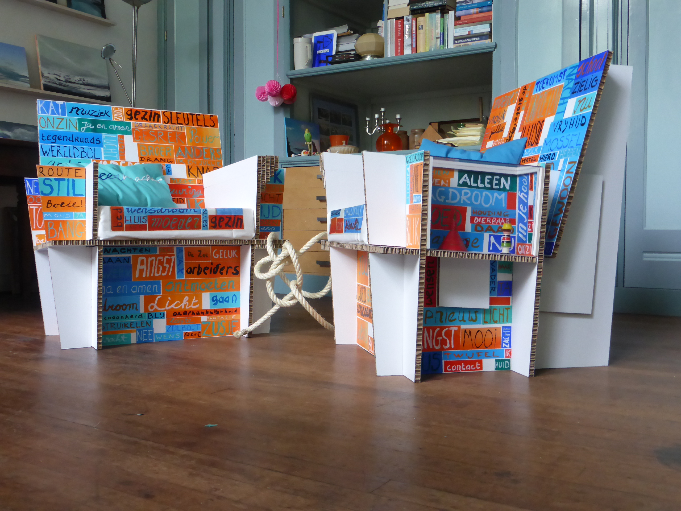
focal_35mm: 35
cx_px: 340
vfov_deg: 40.7
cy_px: 256
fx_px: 689
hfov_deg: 52.6
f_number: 3.7
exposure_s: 1/20
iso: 400
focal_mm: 6.1
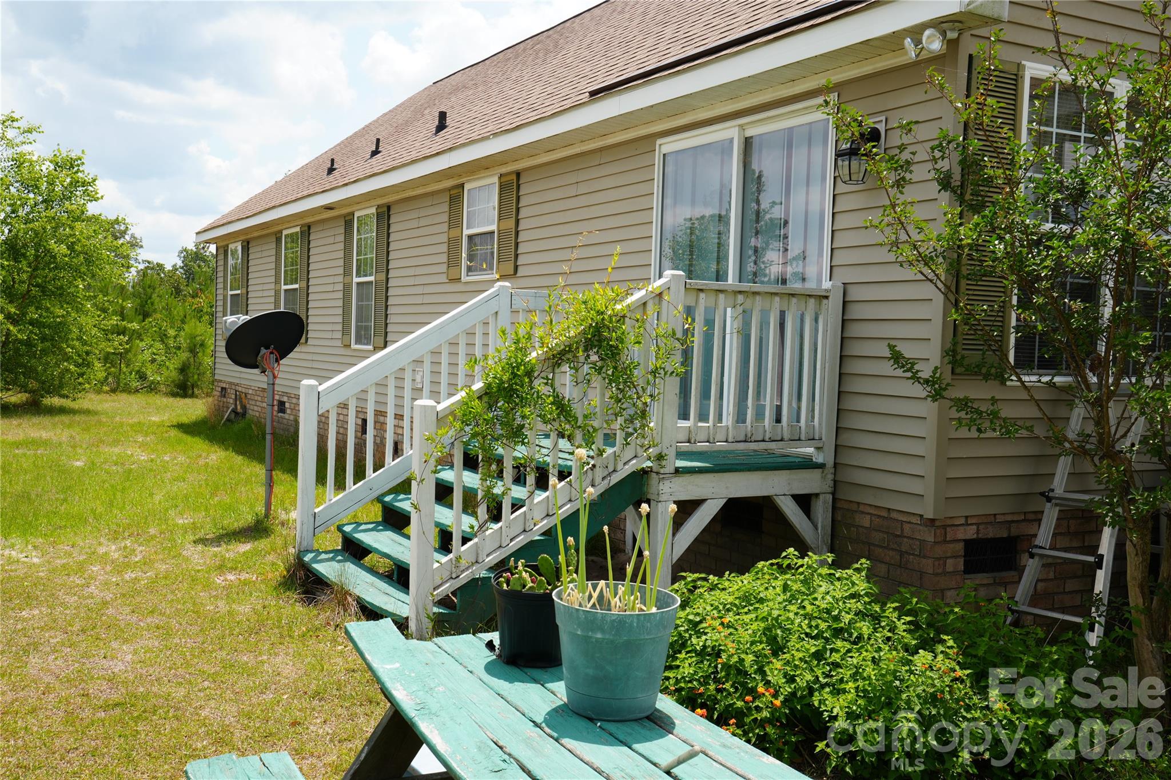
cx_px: 586
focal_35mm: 36
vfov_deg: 36.9
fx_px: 1171
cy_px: 390
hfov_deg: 53.1
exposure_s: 1/125
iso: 100
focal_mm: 24
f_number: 9
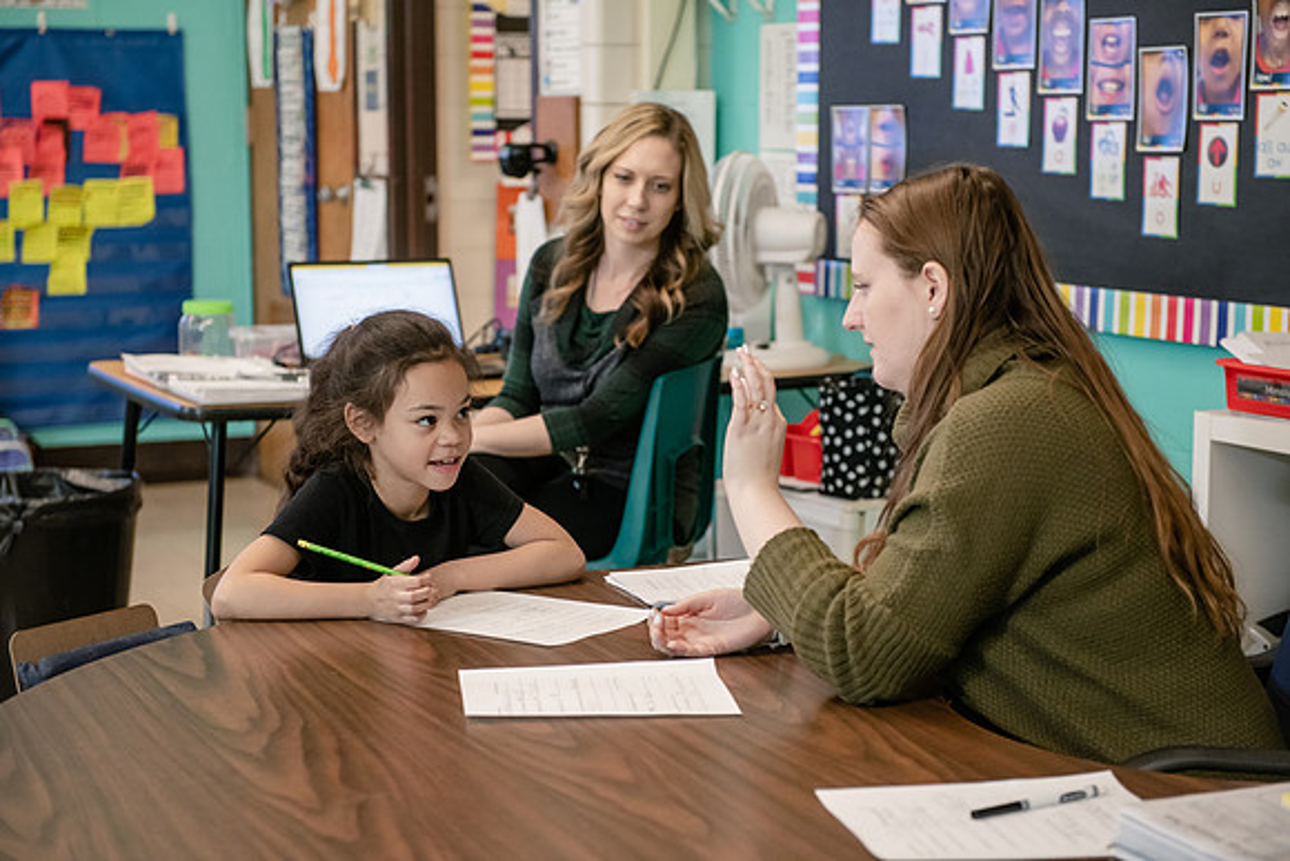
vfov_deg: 19.5
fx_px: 2509
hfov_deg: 28.8
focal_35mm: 70
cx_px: 645
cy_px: 430
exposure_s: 1/200
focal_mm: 70
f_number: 3.5
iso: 2000
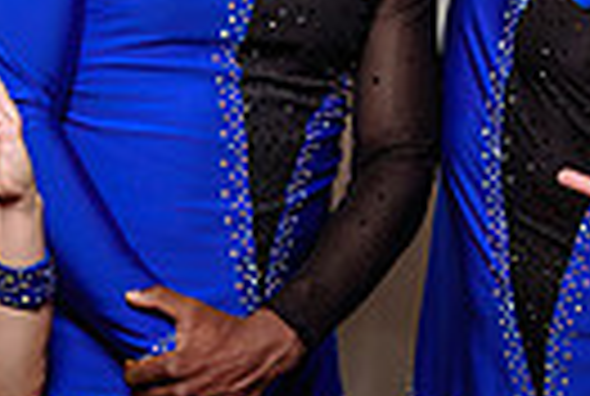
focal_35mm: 124
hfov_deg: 16.5
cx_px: 241
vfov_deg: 11.1
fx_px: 2037
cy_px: 256
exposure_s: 1/160
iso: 800
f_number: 3.2
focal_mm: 27
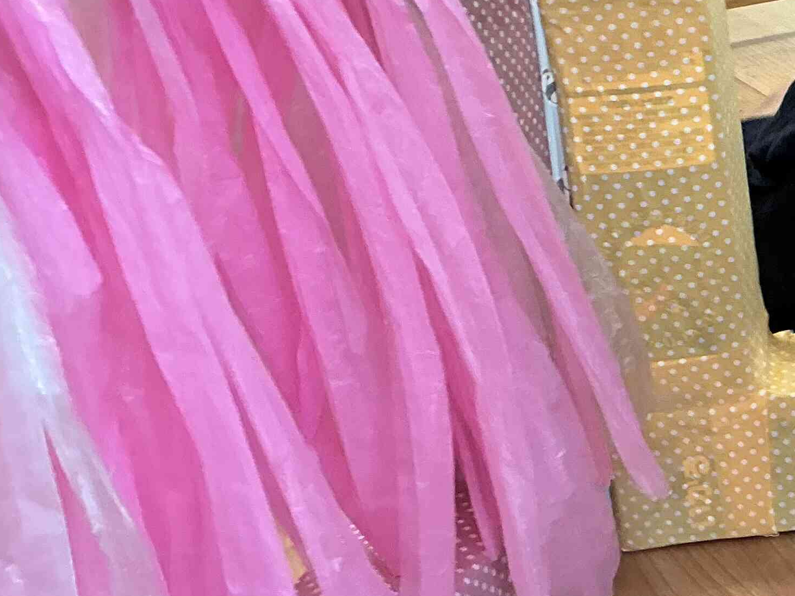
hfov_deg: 21.7
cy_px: 42
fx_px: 1837
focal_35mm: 80
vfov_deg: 18.1
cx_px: 1073
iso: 40
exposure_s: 1/120
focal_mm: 3
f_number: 1.8
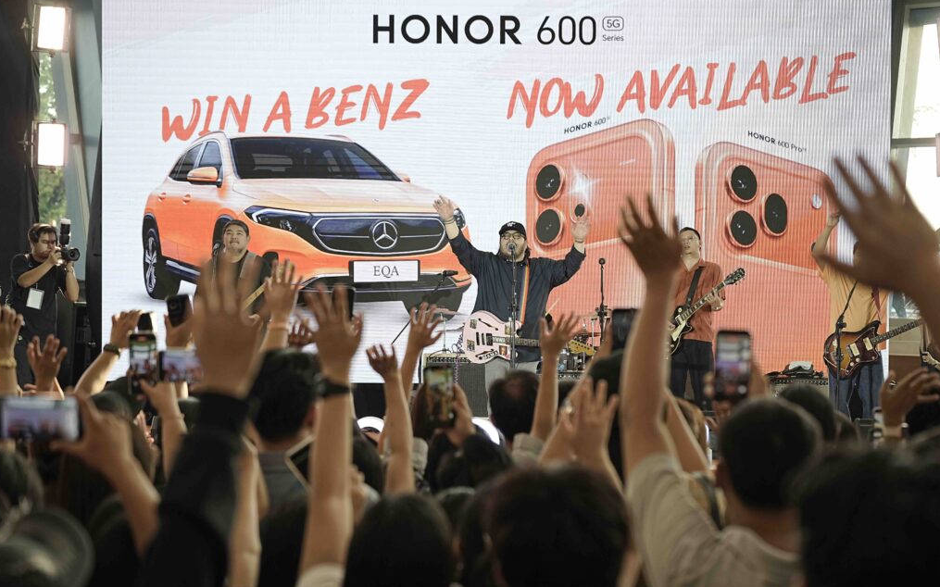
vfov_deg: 18.1
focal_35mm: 72
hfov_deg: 28.6
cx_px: 468
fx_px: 1844
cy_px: 314
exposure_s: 1/400
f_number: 3.5
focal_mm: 70
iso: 1250
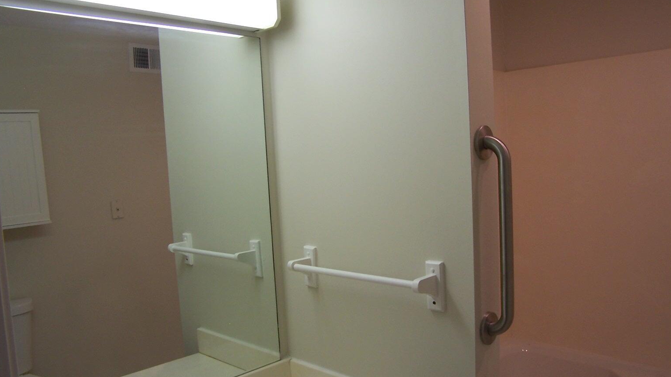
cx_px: 336
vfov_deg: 28.4
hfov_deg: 48.4
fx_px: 747
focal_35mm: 42
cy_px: 199
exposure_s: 1/45
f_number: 2.8
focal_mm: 6.3
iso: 80
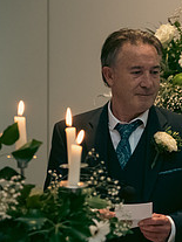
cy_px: 210
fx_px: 1249
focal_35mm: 178
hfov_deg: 8.1
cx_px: 299
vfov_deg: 11.1
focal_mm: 66
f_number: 3.5
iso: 2000
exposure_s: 1/160
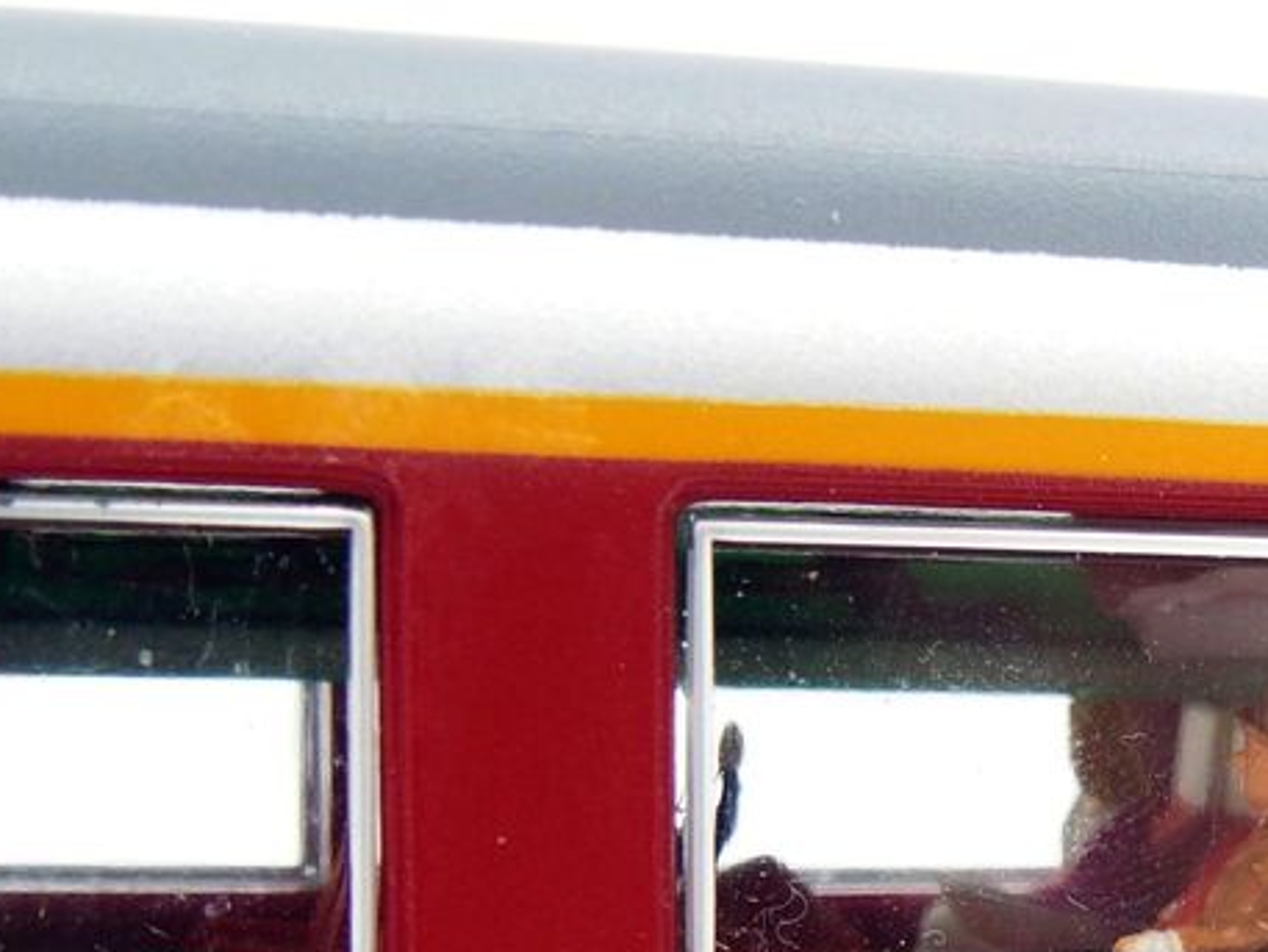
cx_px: 1471
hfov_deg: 19.0
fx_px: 3591
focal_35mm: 98
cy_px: 1019
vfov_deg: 14.8
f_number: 3.5
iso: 320
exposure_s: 1/250
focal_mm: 7.4
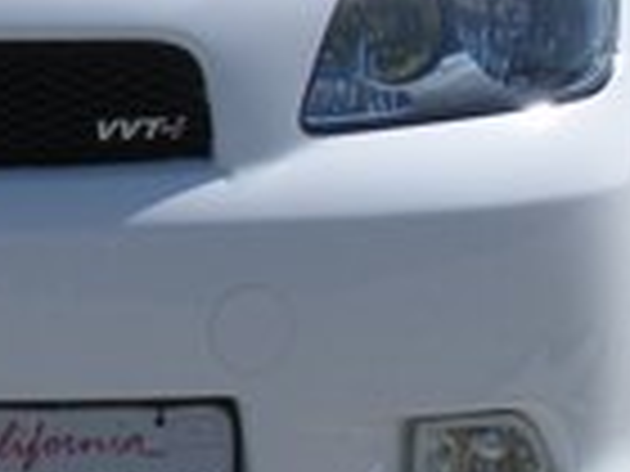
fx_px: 4568
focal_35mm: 251
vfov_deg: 5.9
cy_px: 265
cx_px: -351
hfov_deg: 7.7
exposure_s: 1/833
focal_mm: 7.7
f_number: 4
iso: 64
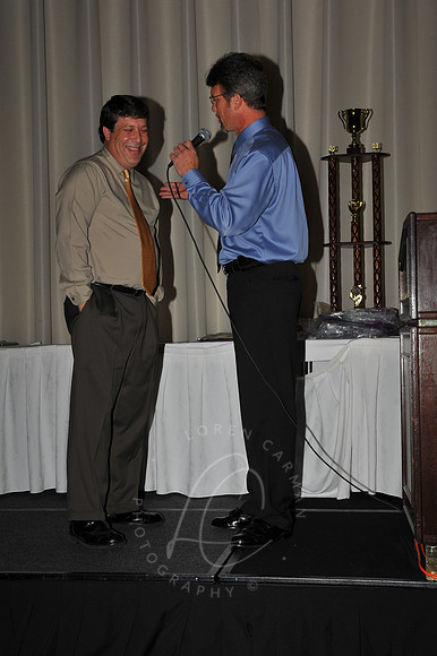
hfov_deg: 26.0
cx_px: 218
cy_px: 328
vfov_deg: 38.2
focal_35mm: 52
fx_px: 948
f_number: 8
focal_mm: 52
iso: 250
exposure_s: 1/250
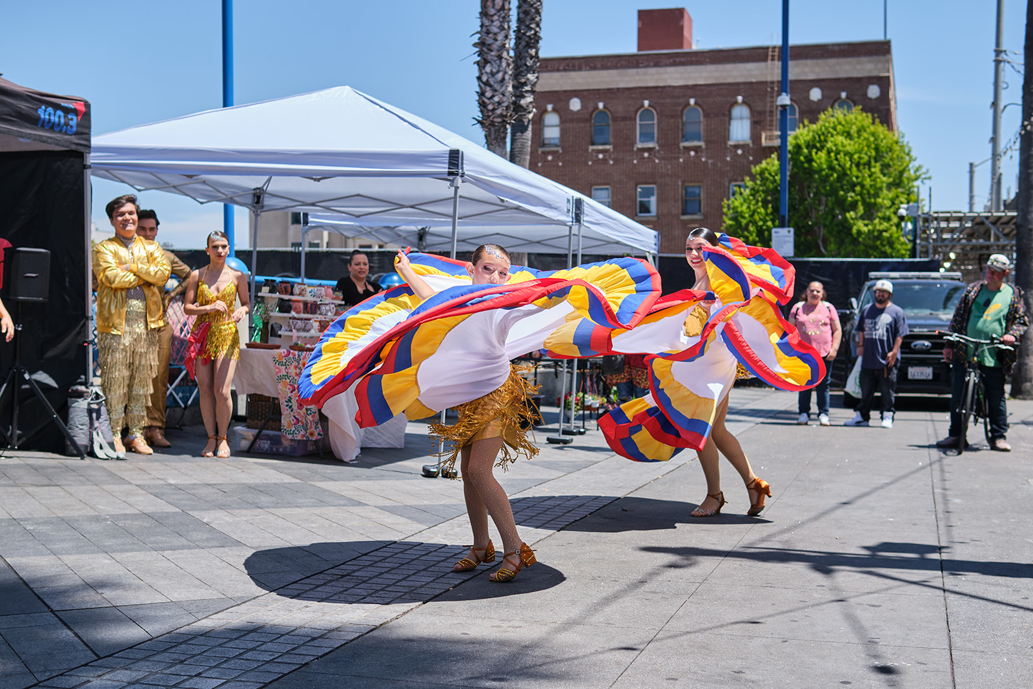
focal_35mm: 45
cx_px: 516
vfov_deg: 29.9
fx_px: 1291
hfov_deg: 43.6
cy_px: 344
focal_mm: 30
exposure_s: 1/2500
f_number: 2.5
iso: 160
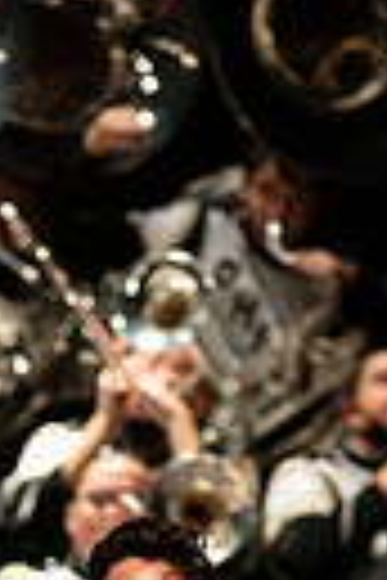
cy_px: 773
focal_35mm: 1049
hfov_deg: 1.3
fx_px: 16914
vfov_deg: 2.0
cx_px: 79
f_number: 2.8
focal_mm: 300
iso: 3200
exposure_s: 1/500
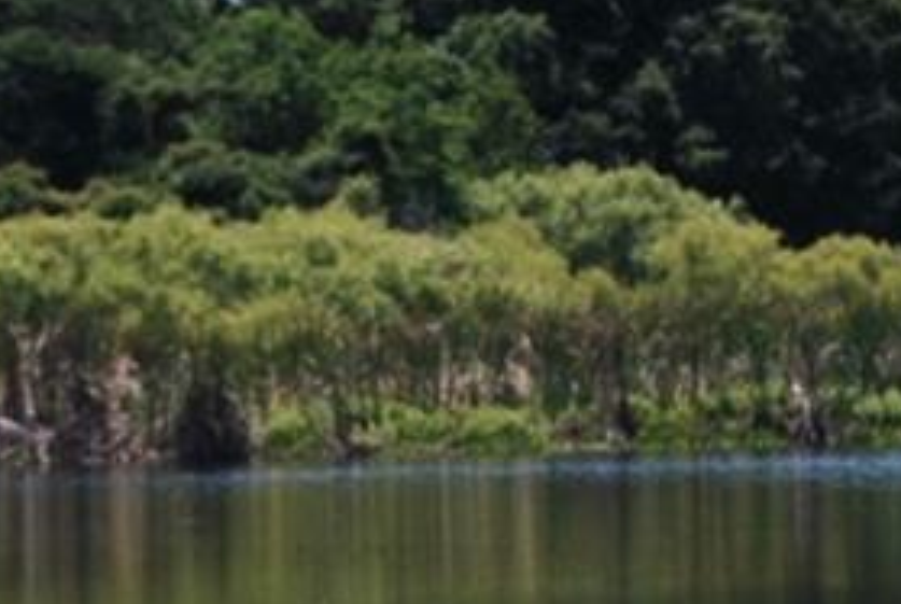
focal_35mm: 473
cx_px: -917
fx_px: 11853
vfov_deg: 2.9
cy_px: 795
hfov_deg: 4.3
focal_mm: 55
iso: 100
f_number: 8
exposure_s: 1/250
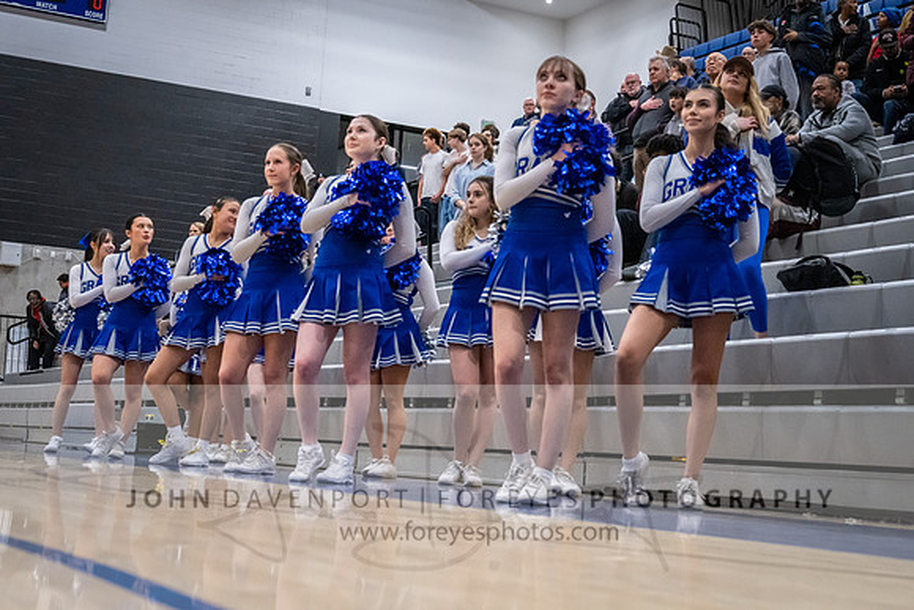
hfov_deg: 35.2
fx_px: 1440
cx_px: 441
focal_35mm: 57
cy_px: 250
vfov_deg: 23.9
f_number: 5.6
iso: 10000
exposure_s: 1/400
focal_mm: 48
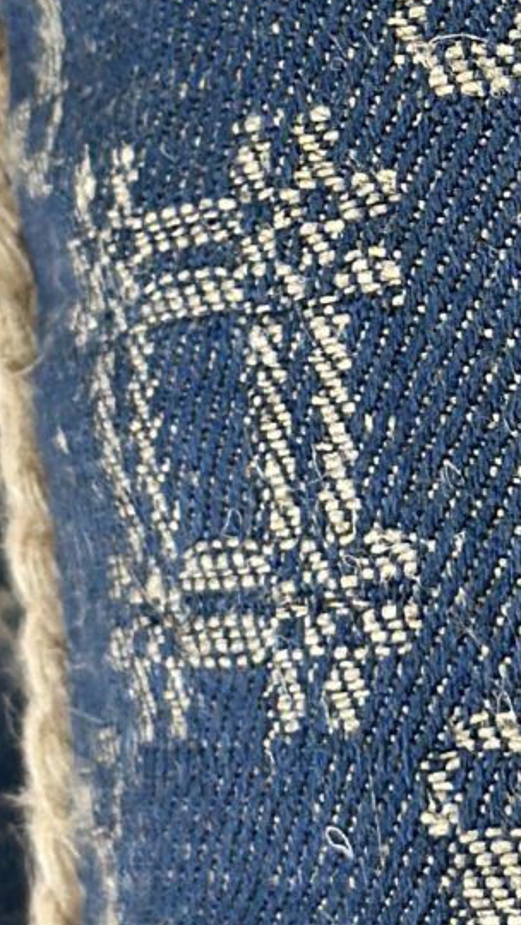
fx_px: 6087
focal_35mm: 248
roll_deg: +1.5
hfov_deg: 4.9
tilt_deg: -15.1
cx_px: 552
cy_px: -132
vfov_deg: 8.6
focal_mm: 6.86
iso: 100
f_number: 1.78
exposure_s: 1/120
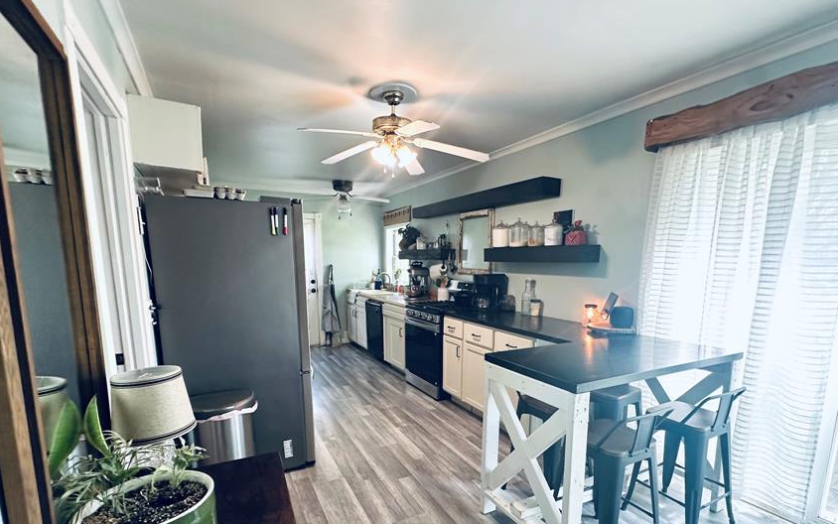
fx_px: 411
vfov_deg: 64.0
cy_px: 331
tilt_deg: -8.6
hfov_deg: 91.0
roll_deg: -2.0
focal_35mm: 18
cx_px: 432
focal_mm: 2.22
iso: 200
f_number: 2.2
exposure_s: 1/60
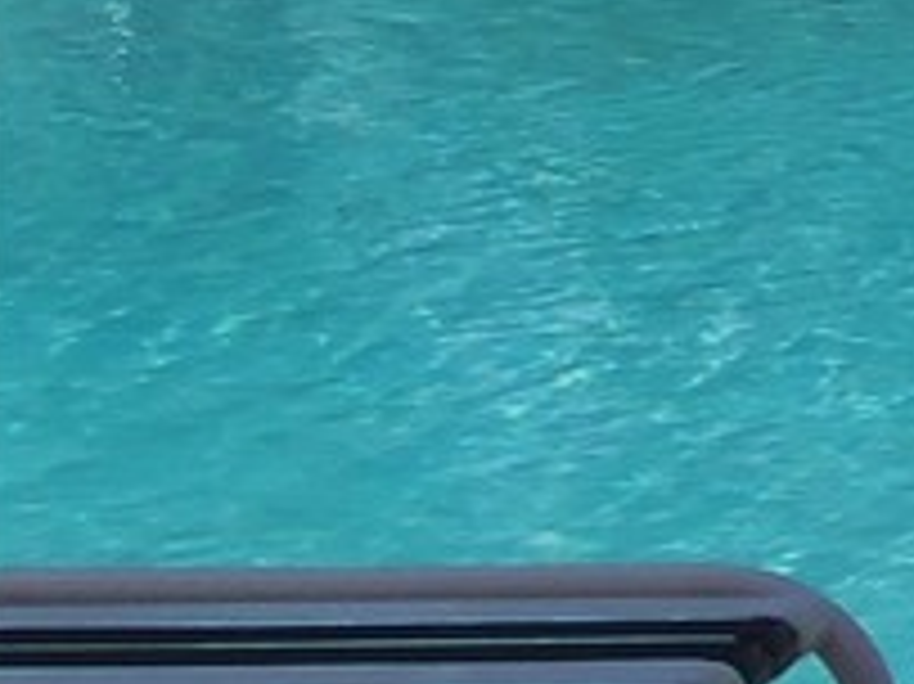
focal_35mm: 205
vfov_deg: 7.2
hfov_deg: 7.3
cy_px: -230
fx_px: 5410
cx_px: 3579
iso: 64
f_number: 10.9
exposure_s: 1/125
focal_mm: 4.7
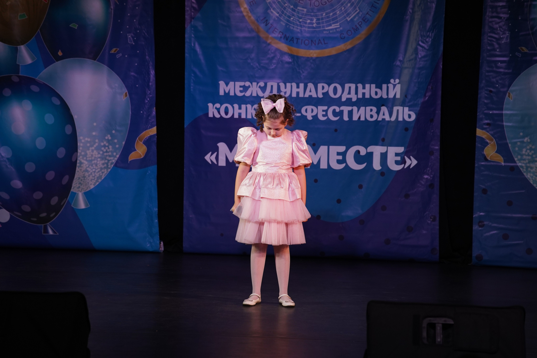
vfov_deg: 9.1
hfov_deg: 13.7
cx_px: 268
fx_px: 2237
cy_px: 179
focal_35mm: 150
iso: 1600
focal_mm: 150
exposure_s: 1/400
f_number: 4
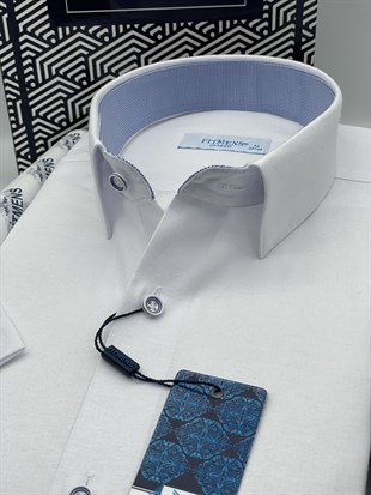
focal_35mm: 52
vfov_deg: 36.8
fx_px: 743
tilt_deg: -28.3
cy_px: 248
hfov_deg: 28.0
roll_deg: +2.6
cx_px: 186
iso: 32
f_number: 2
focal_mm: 6
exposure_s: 1/265
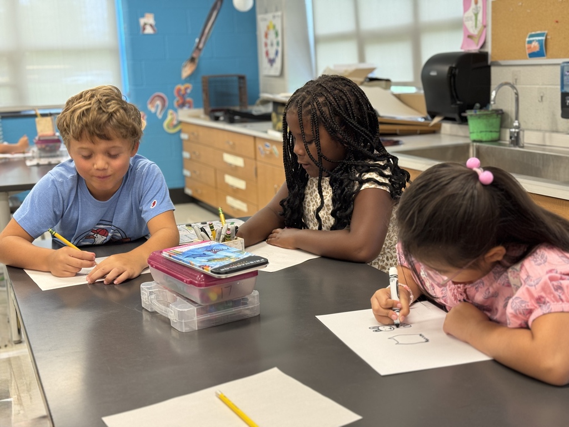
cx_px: 284
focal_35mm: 48
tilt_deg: -10.9
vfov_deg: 30.3
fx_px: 789
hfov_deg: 39.7
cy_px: 214
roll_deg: +2.3
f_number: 1.78
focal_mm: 6.76
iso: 125
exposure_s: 1/60
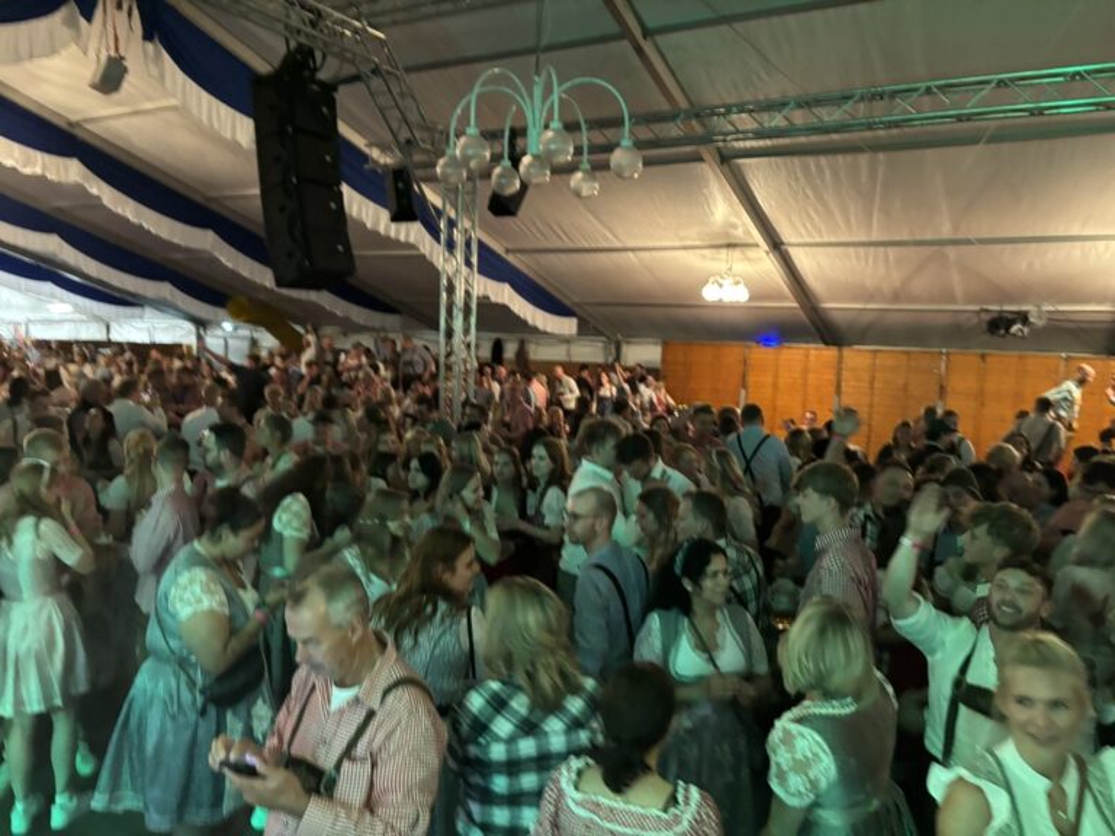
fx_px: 837
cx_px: 558
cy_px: 418
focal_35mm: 26
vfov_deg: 53.1
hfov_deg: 67.3
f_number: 1.6
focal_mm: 5.96
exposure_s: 1/30
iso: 640
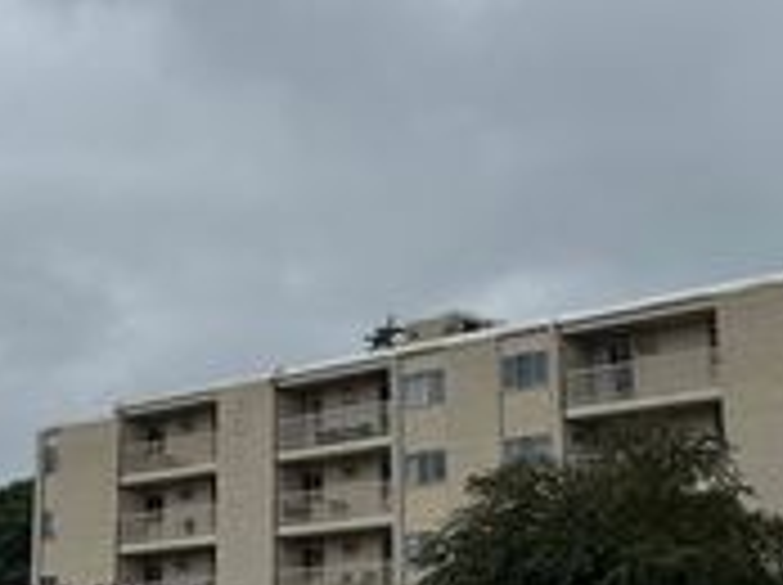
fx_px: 1852
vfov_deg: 17.9
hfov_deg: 23.8
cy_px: 241
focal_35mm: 82
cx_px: 320
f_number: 1.78
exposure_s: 1/4673
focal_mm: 6.76
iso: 80
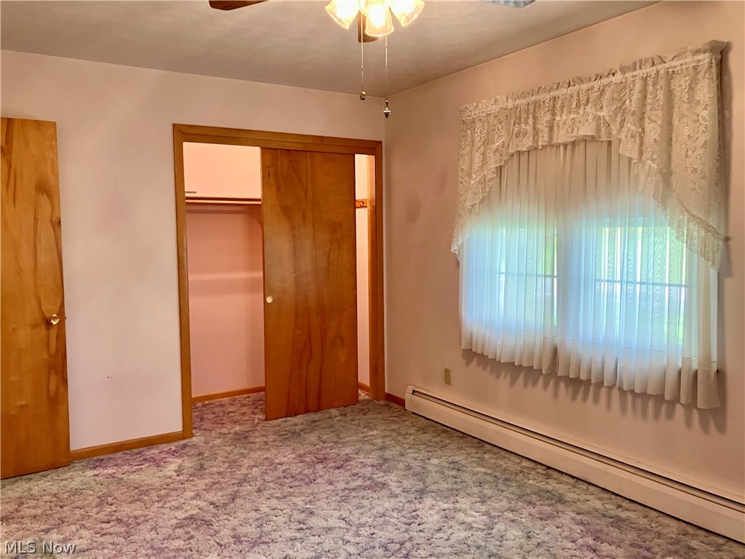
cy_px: 280
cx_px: 372
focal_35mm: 28
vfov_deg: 49.7
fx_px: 603
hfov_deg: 63.4
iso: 125
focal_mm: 3.99
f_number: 1.8
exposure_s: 1/60
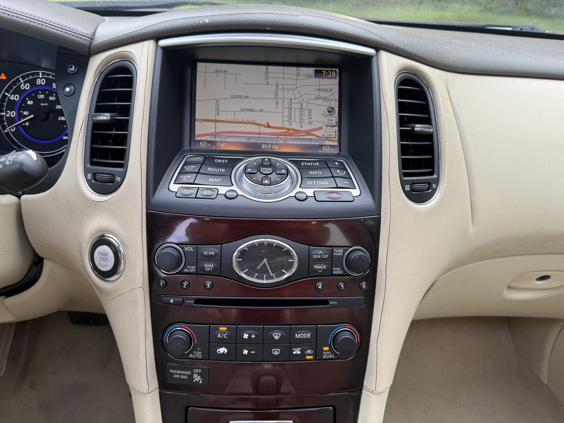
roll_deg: -2.5
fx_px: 391
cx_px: 282
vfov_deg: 56.8
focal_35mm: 24
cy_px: 212
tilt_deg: -27.4
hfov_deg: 71.6
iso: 100
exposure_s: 1/90
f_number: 1.78
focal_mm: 6.76
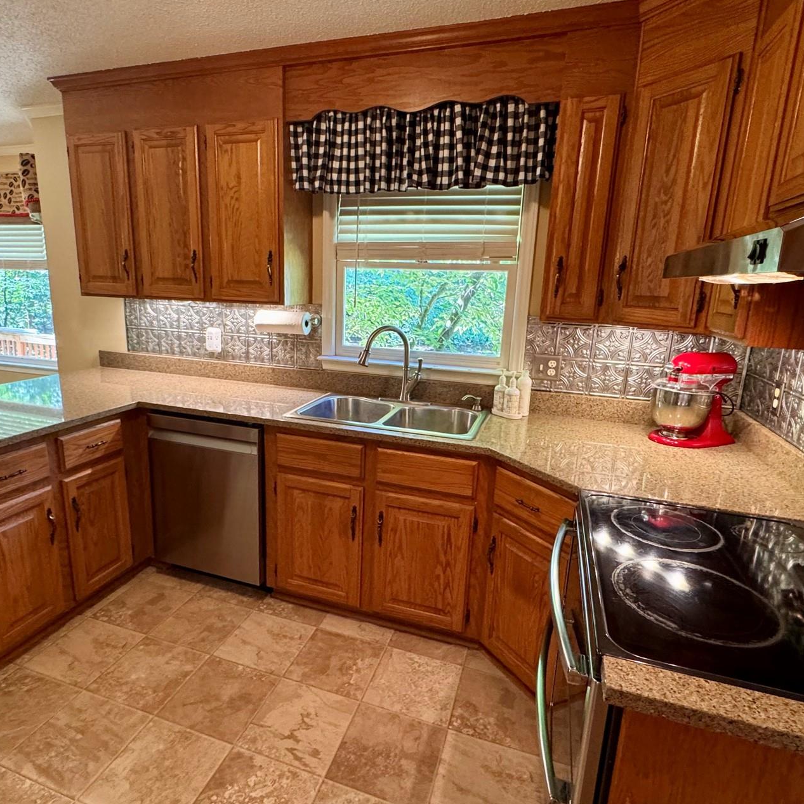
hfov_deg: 74.7
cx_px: 369
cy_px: 401
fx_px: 526
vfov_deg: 74.8
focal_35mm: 20
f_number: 2.2
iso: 400
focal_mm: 2.22
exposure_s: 1/60
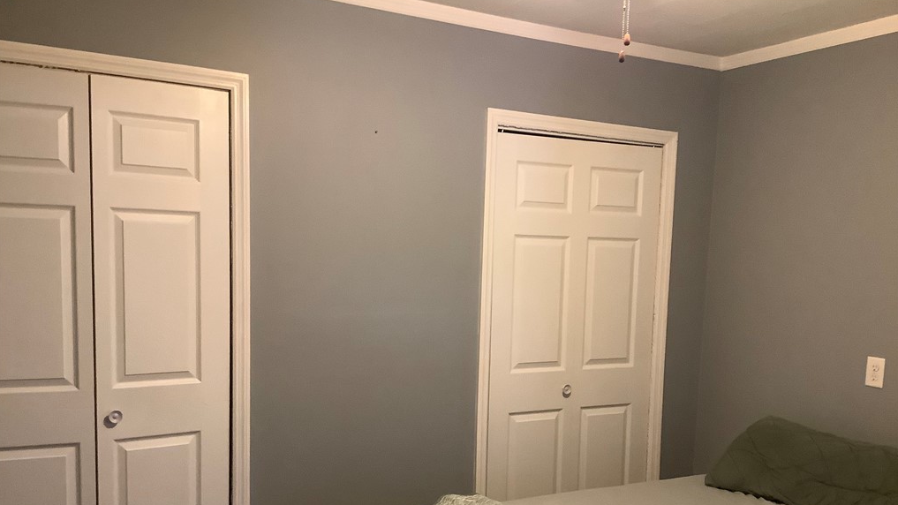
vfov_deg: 34.4
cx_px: 449
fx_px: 810
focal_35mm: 34
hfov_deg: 58.0
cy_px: 331
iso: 320
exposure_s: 1/30
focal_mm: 3.3
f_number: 2.4
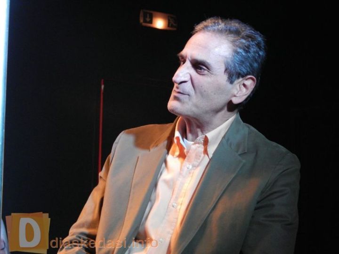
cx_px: 170
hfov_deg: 17.1
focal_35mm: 115
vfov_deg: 12.9
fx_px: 1126
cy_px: 127
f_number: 4.6
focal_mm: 20.5
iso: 800
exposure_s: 1/8
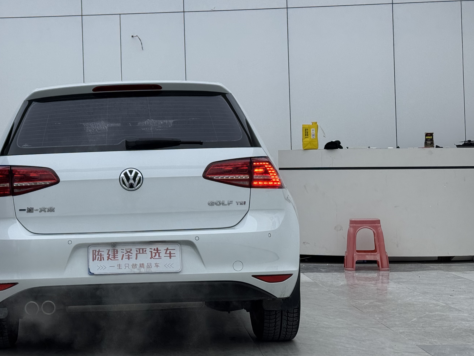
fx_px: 1013
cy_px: 147
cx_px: 113
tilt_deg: +2.0
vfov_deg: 19.9
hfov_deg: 26.0
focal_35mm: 74
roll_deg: +1.8
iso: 64
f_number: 1.78
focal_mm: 6.76
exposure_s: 1/572
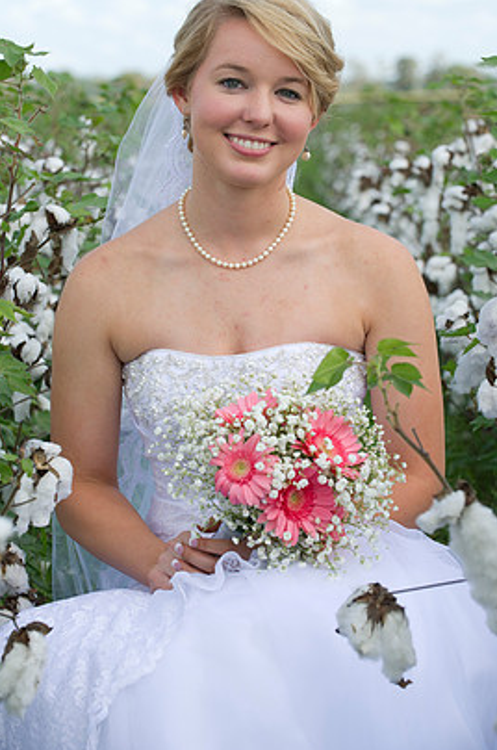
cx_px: 240
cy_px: 343
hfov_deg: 11.7
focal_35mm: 117
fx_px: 2431
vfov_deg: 17.5
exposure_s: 1/200
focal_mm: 105
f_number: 6.3
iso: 160
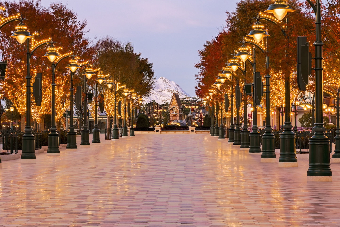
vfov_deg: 13.7
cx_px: 170
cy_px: 114
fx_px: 944
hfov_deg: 20.4
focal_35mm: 100
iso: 500
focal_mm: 100
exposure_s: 1/5
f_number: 22
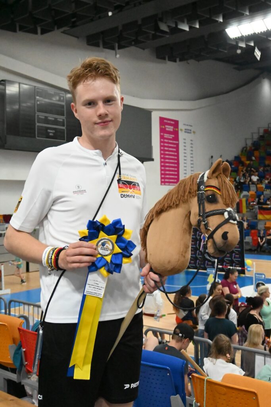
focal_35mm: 41
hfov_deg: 32.5
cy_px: 204
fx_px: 466
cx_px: 136
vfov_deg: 47.1
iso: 12800
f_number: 4.5
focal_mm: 27.5
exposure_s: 1/500
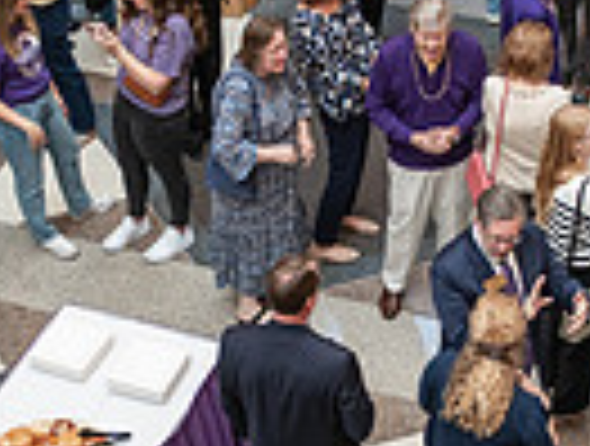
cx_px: 324
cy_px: 293
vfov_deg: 14.6
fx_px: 1743
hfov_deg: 19.2
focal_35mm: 102
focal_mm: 31
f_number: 3.2
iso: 1250
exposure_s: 1/200
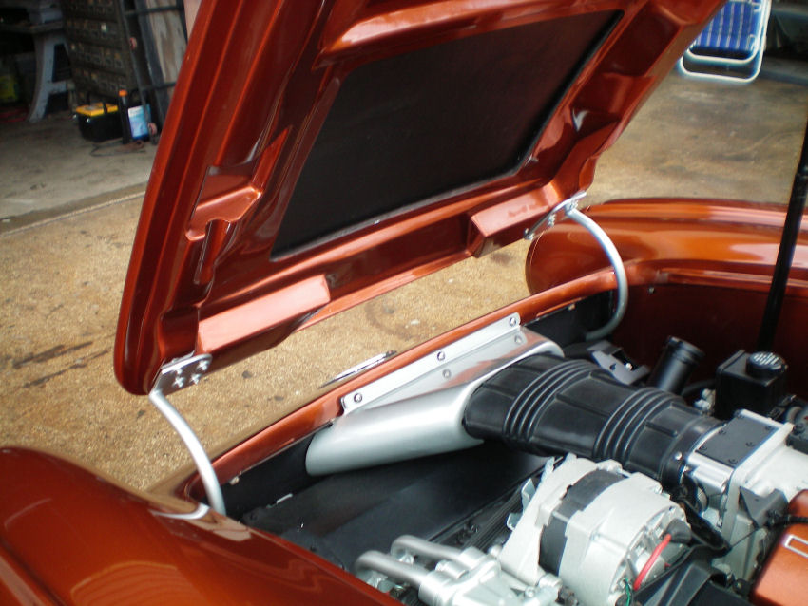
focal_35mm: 38
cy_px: 303
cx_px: 404
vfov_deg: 37.7
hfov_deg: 49.0
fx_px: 887
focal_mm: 6.3
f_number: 3.1
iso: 64
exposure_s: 1/60
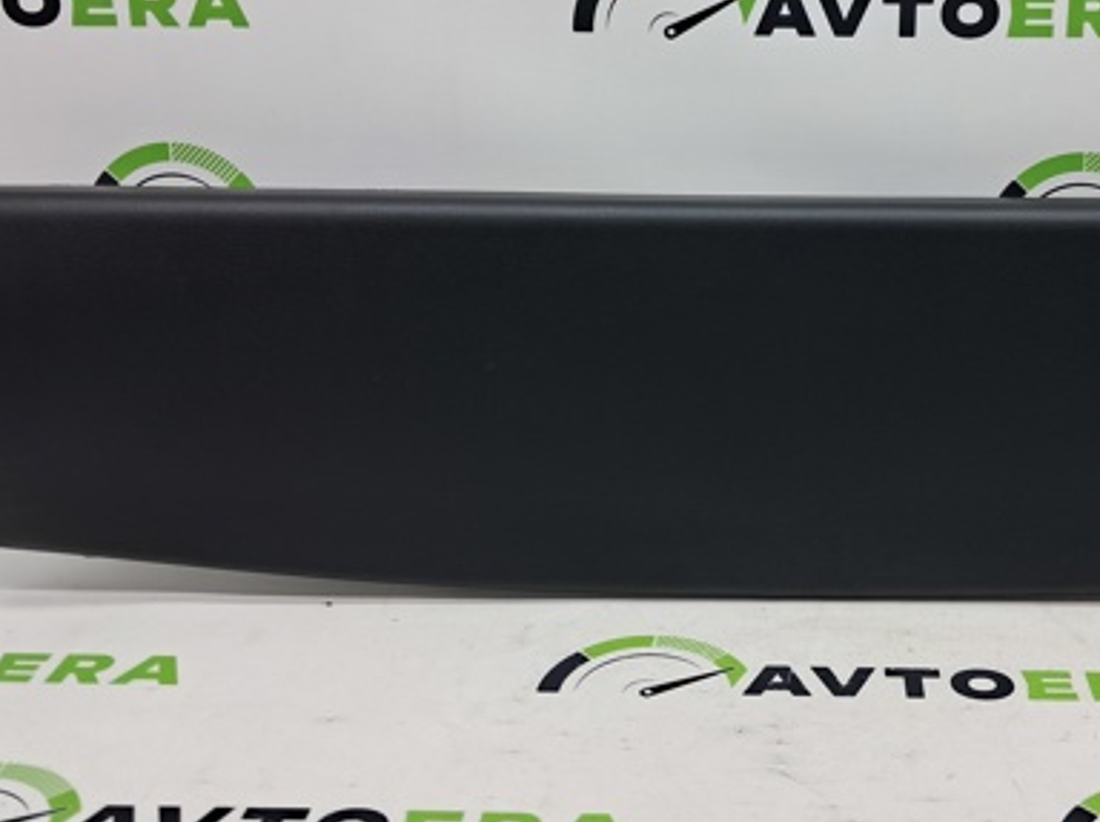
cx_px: 776
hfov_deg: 41.3
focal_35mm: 45
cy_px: 239
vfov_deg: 31.7
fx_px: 1428
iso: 50
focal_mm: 4
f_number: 1.8
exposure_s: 1/50
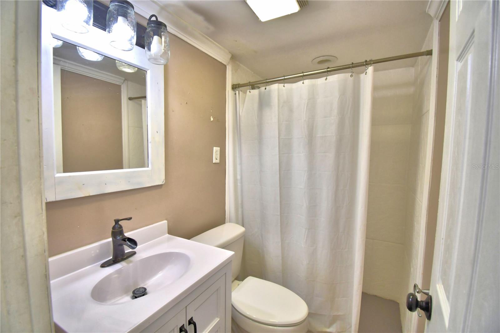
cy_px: 166
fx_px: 208
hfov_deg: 100.4
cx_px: 250
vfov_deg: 77.3
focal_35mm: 15
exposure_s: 1/60
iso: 400
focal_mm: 10
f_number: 4.5
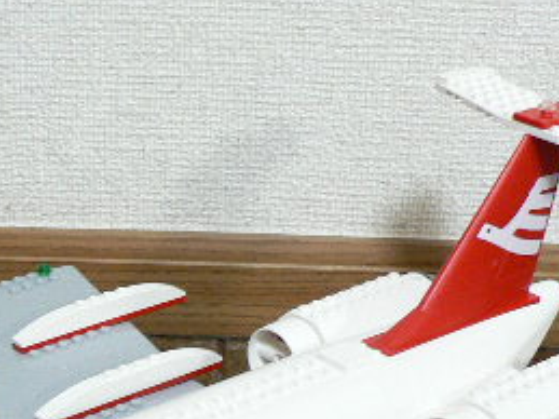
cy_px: 404
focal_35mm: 89
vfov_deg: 16.3
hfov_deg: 21.9
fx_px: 1437
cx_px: 188
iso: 200
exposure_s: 1/8
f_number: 2.8
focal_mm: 6
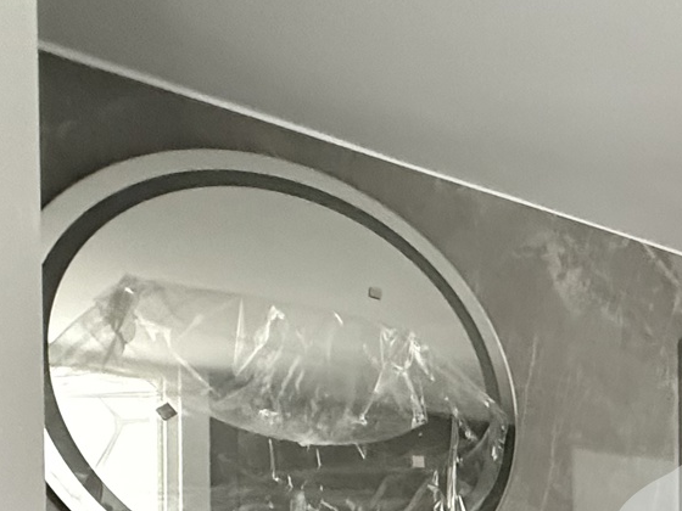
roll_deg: -0.1
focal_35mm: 48
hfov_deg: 31.4
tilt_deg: -1.4
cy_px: 648
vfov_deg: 26.2
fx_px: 946
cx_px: 870
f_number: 2.2
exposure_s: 1/60
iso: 1000
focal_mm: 2.22
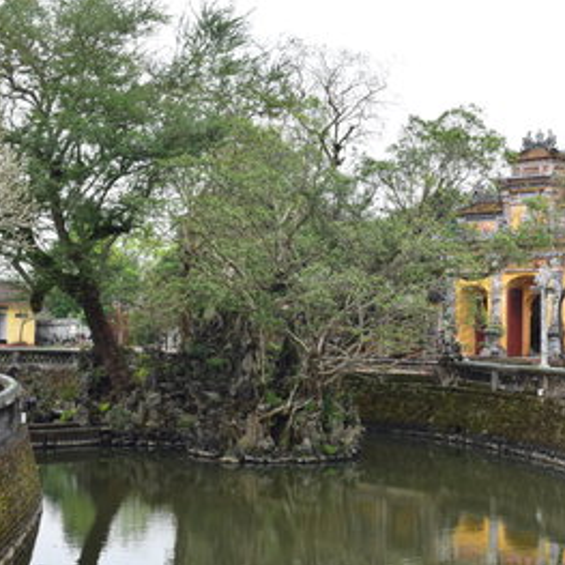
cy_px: 285
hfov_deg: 25.8
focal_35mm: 66
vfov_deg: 26.1
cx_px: 421
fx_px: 1219
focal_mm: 34
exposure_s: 1/320
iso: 400
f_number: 10
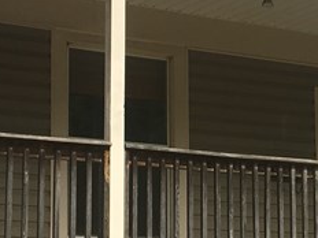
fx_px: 1176
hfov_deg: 15.3
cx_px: 254
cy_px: 150
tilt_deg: +10.5
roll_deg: -0.2
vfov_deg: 11.6
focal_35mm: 128
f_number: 2.2
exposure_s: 1/1876
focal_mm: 4.15
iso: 25
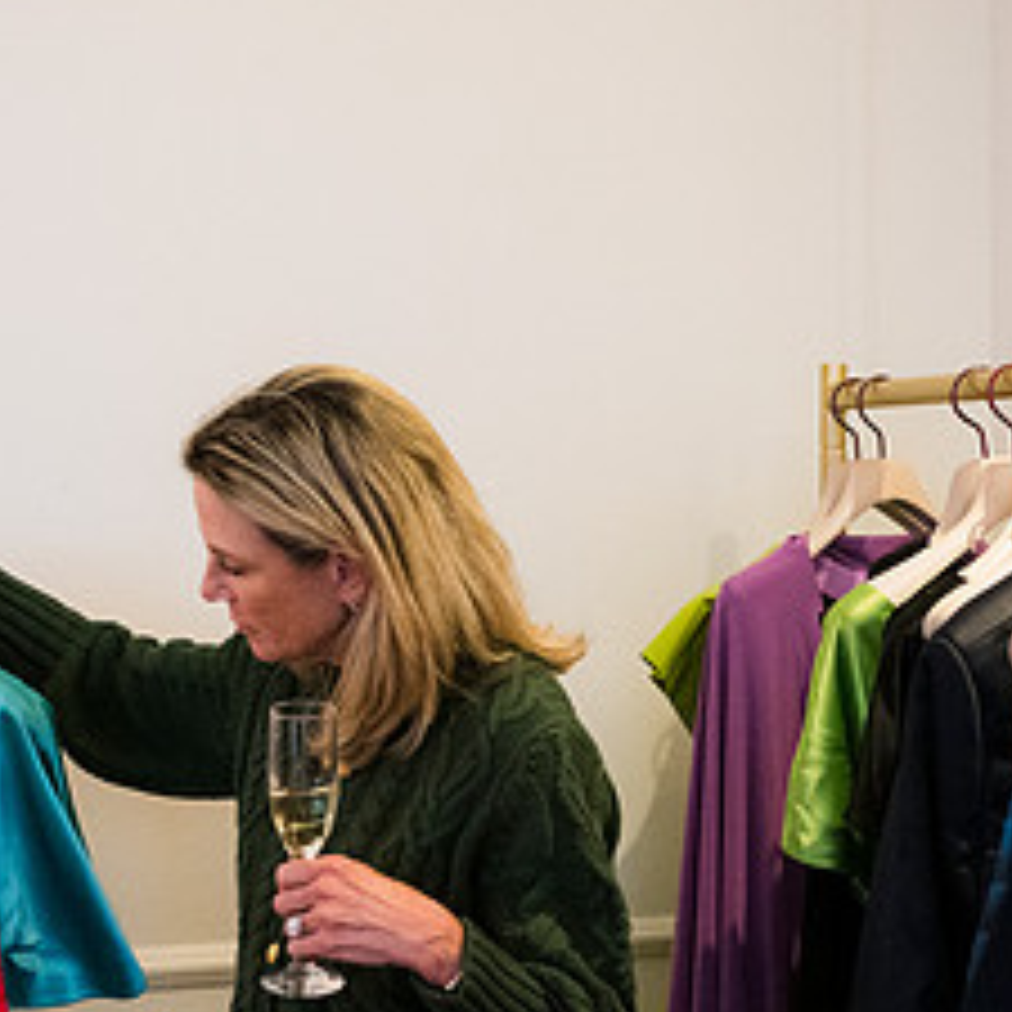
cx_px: 688
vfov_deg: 18.7
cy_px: 807
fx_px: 3043
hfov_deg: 18.8
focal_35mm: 92
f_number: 3.2
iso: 4000
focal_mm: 42
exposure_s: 1/125
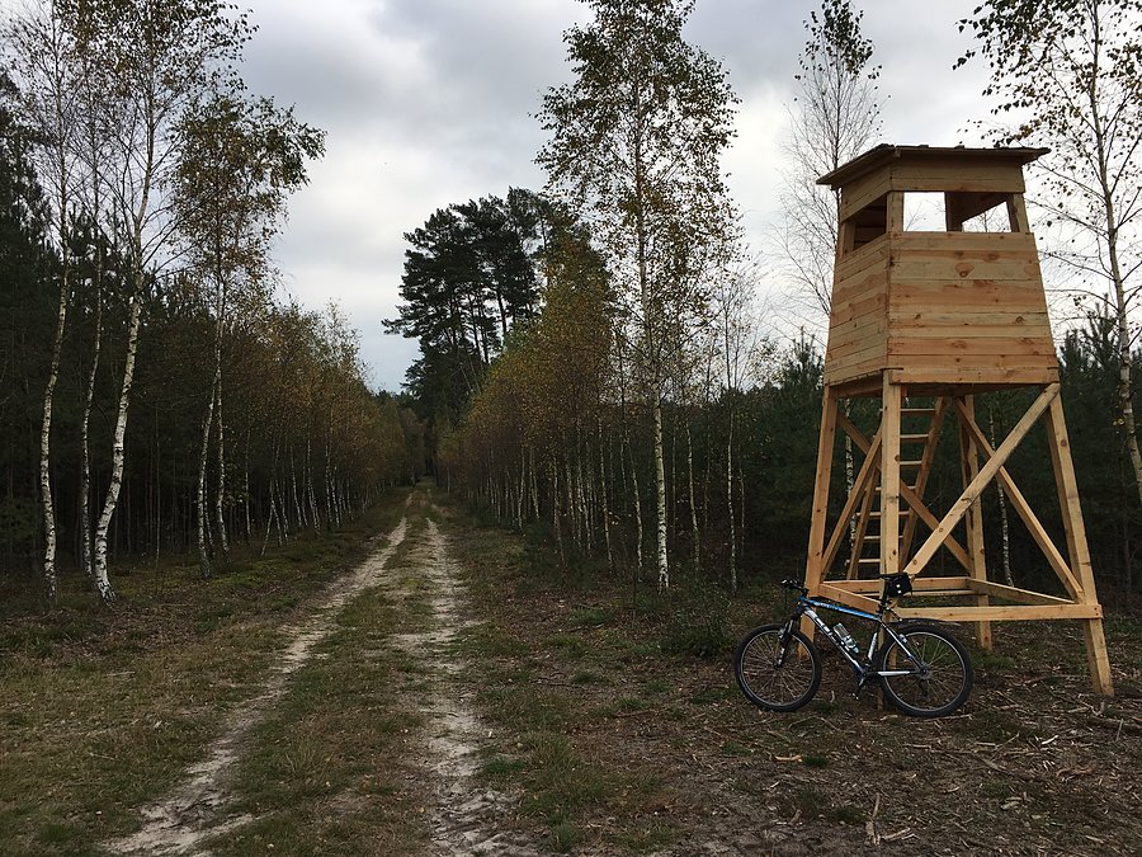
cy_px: 428
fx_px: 957
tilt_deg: +1.7
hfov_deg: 61.7
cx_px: 571
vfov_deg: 48.2
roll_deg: +0.5
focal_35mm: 29
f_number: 2.2
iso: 25
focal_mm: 4.15
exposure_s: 1/712
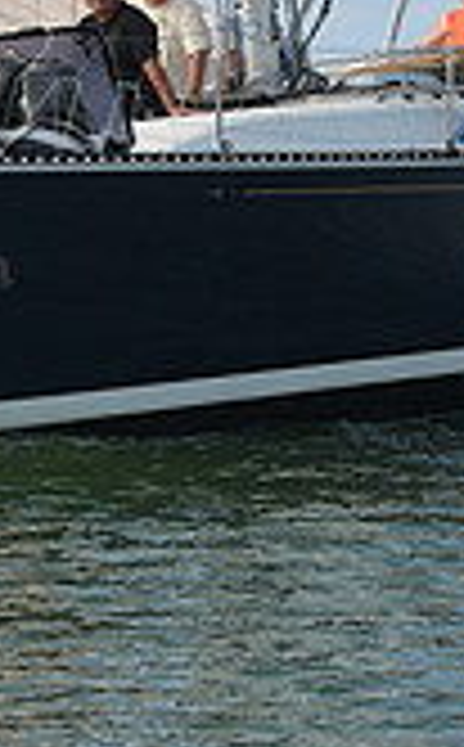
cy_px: 38
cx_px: 248
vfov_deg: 8.4
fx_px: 5085
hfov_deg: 5.2
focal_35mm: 250
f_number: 5.6
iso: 320
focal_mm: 70
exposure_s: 1/2500
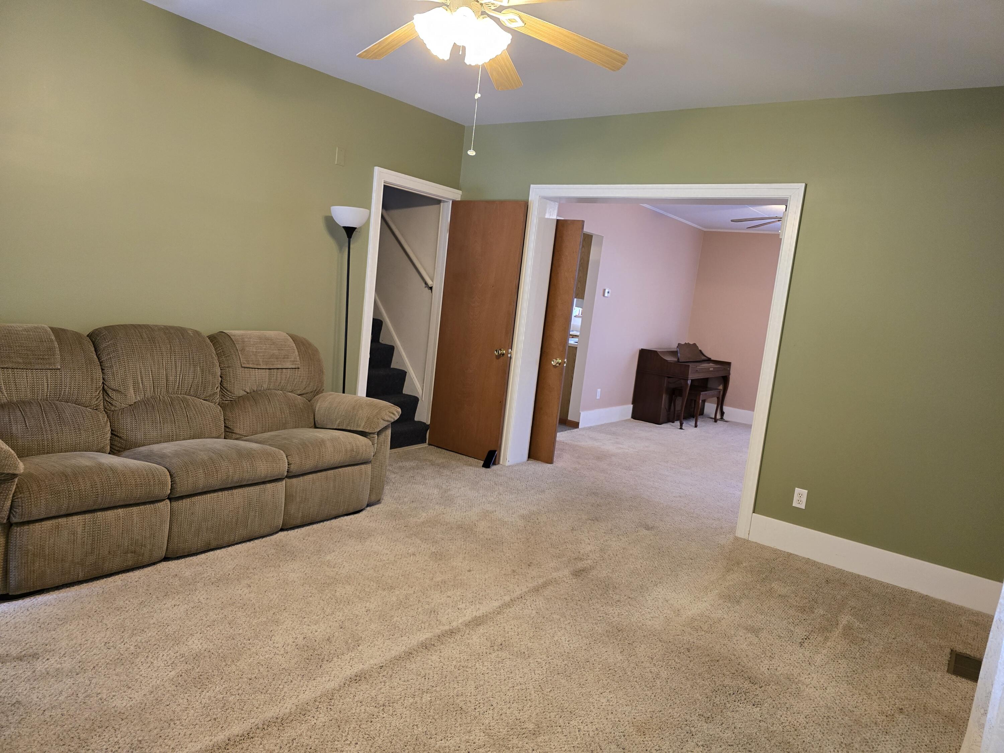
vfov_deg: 58.9
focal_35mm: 23
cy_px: 376
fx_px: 667
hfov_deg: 73.9
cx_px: 502
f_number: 1.7
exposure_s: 1/120
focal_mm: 6.3
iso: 640
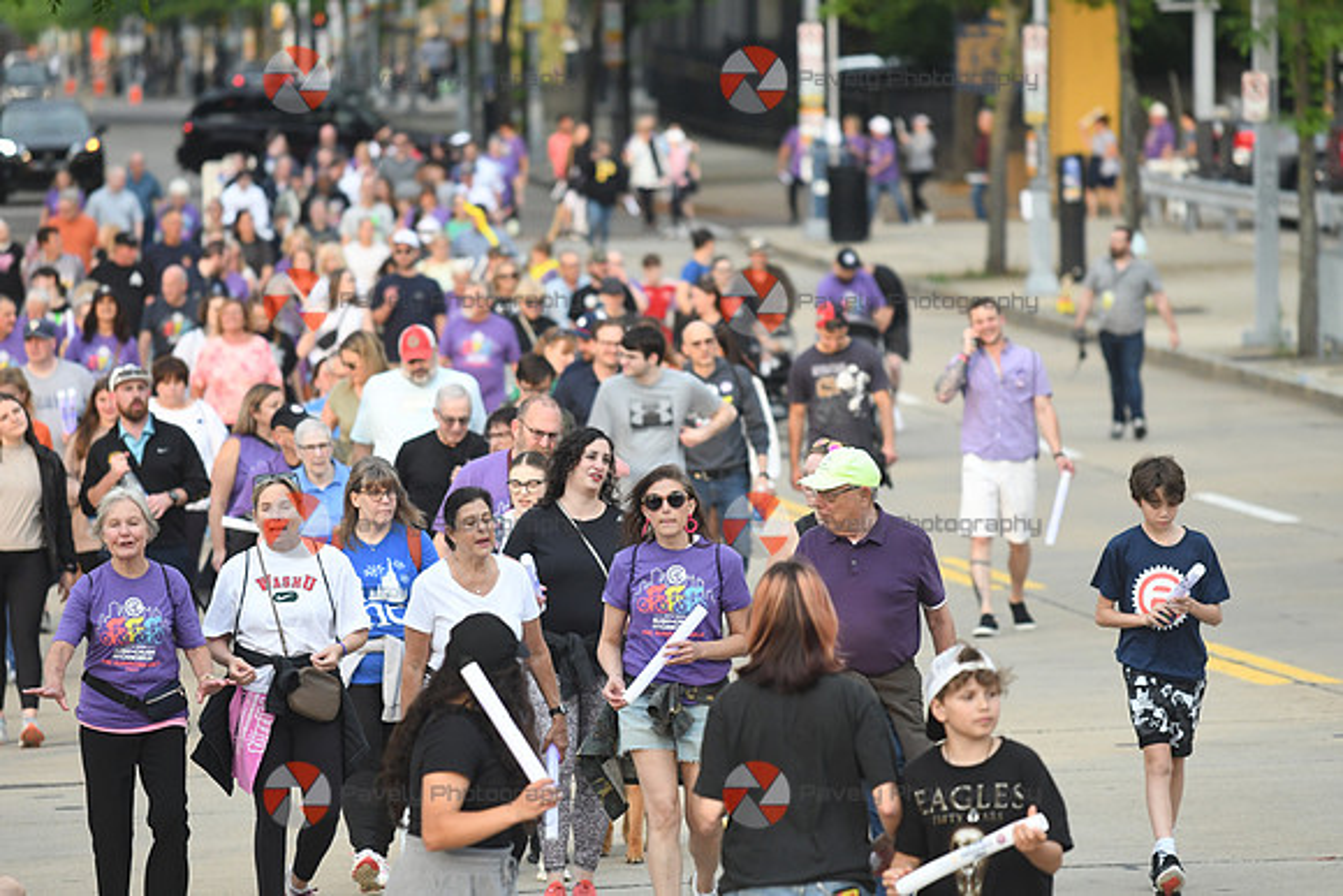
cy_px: 448
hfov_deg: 6.9
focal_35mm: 300
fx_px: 11194
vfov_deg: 4.6
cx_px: 672
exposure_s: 1/1000
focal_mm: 200
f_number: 4
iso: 1250
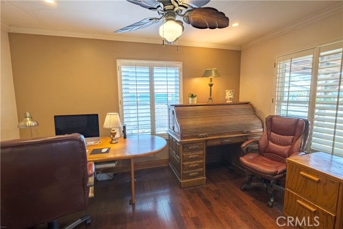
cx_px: 172
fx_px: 143
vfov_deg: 77.4
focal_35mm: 15
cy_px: 114
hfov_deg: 100.4
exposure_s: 1/160
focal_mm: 10
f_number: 10
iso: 400
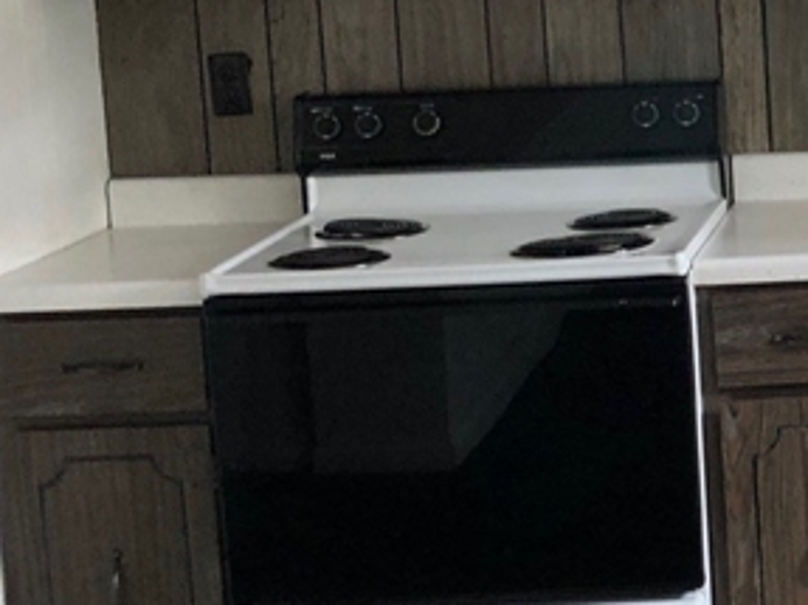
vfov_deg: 14.8
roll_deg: +0.5
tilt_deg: -8.4
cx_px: 1132
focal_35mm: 100
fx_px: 2333
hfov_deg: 18.0
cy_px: 234
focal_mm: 3.99
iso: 25
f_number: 1.8
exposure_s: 1/40
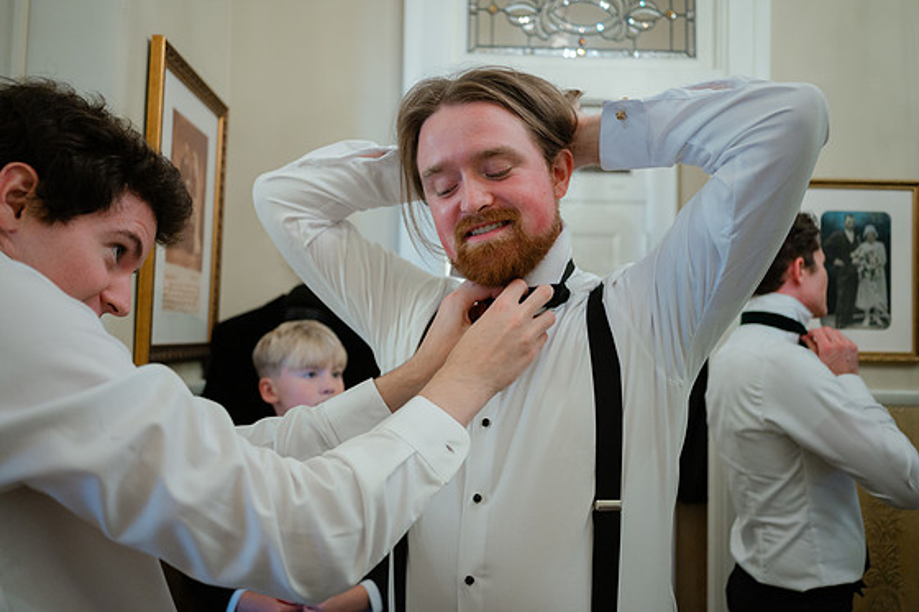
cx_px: 450
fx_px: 740
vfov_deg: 44.9
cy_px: 299
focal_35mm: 29
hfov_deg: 63.7
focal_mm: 28
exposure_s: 1/125
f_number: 2.8
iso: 640
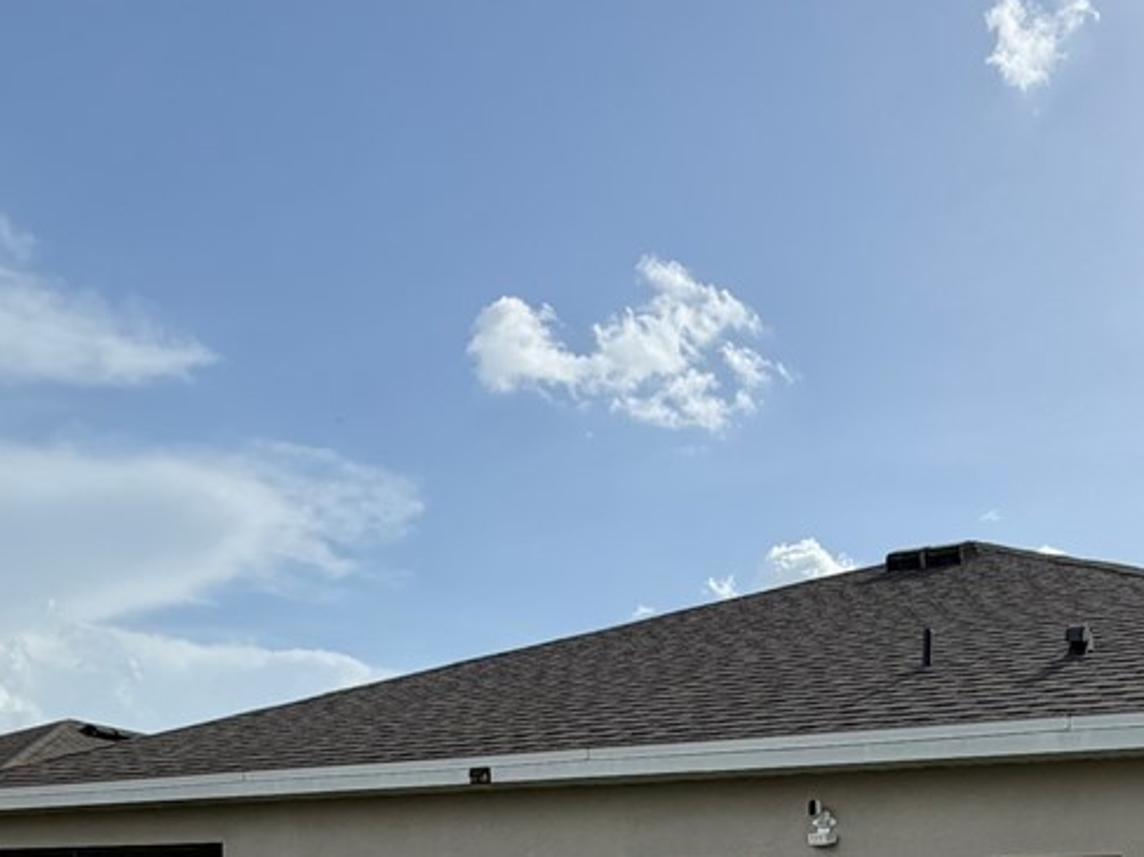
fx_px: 1520
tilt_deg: -2.9
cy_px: 1085
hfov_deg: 40.1
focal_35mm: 46
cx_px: 857
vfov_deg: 27.0
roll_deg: -1.6
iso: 20
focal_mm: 2.22
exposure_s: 1/1368
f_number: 2.2
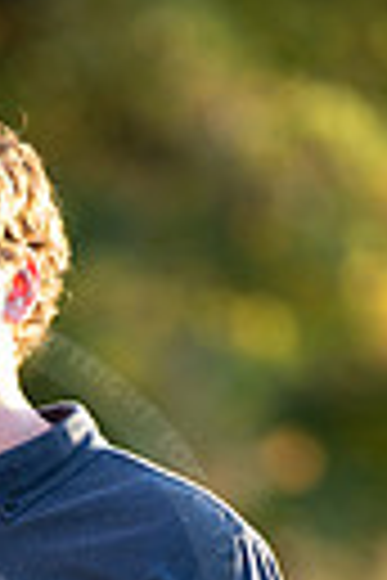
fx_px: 4789
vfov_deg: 6.9
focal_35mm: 297
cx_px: -54
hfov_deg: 4.6
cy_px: 818
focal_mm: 85
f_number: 1.3
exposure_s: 1/800
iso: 125
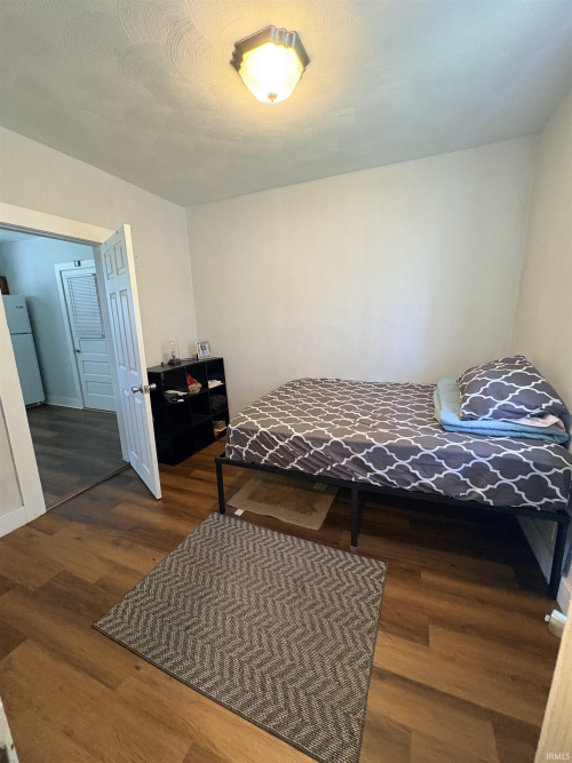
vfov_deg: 102.1
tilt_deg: -12.0
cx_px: 286
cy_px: 382
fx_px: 309
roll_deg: +0.7
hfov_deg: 85.7
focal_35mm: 14
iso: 500
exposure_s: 1/60
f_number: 2.2
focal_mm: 2.22
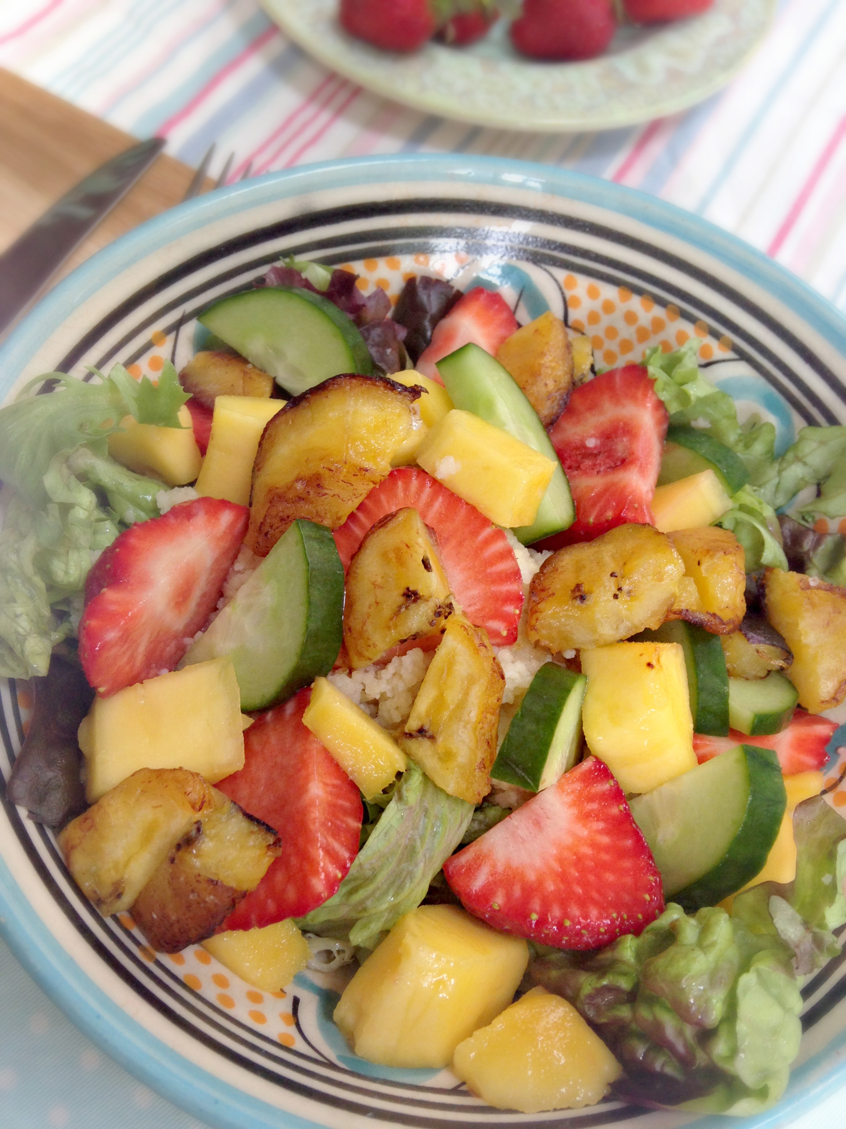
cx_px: 423
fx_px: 1075
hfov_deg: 42.9
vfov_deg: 55.4
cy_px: 564
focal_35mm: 33
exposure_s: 1/120
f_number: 2.4
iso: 80
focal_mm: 4.12
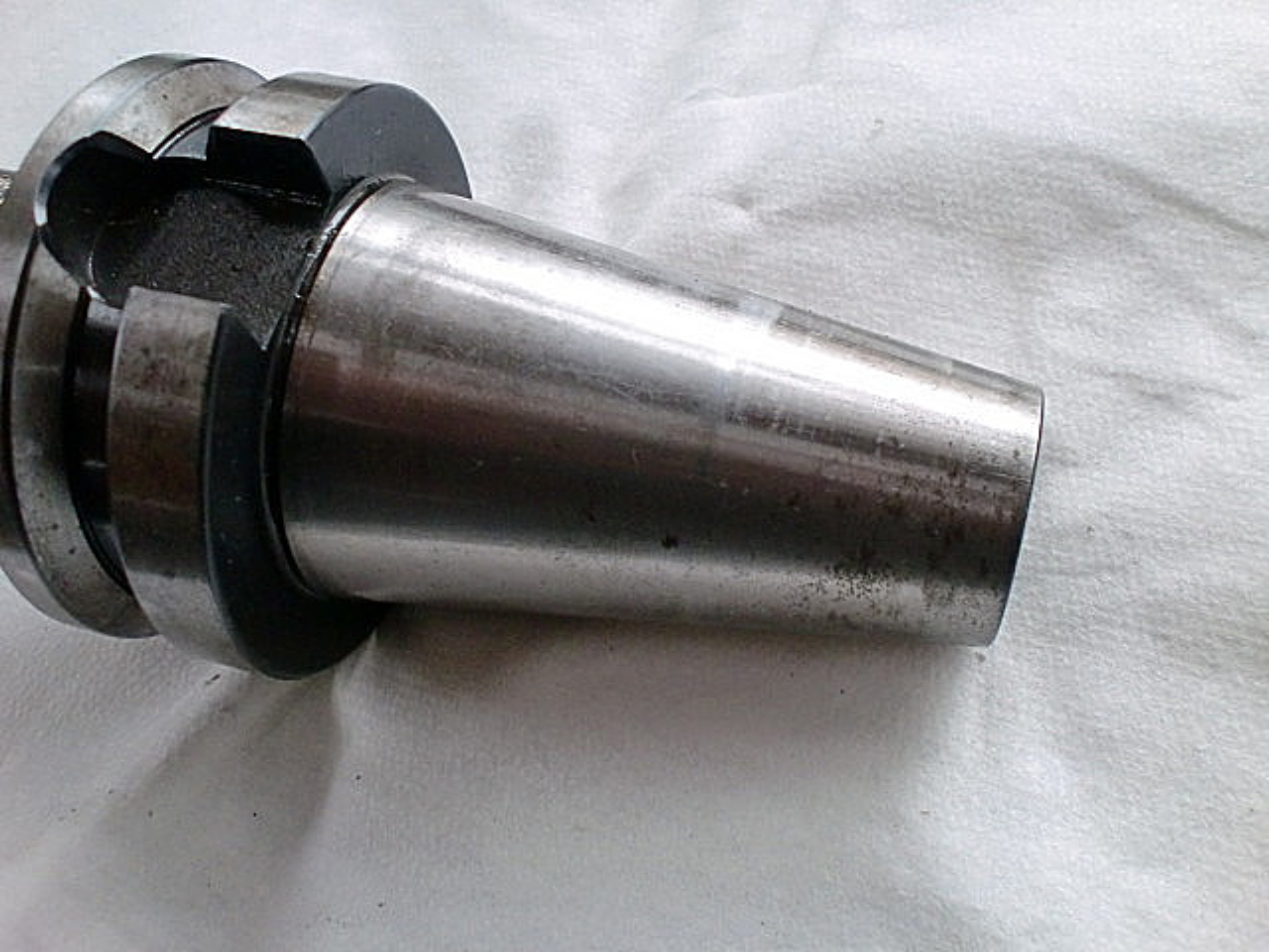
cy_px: 476
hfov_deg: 52.6
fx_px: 1283
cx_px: 634
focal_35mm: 35
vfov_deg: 40.7
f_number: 3.1
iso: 250
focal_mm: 6.3
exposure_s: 1/60
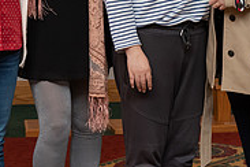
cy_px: -87
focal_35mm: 184
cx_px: 19
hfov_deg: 11.1
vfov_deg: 7.3
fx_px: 1278
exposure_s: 1/200
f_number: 6.3
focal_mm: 58
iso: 2500
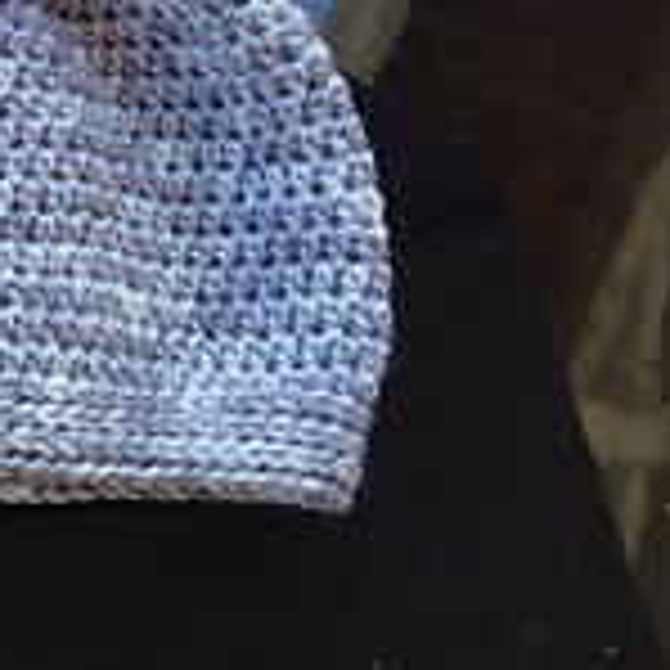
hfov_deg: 17.6
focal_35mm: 86
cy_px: -164
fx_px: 1883
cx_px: -409
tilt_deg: -65.3
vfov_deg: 18.9
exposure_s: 1/120
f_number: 2.2
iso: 50
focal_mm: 4.15
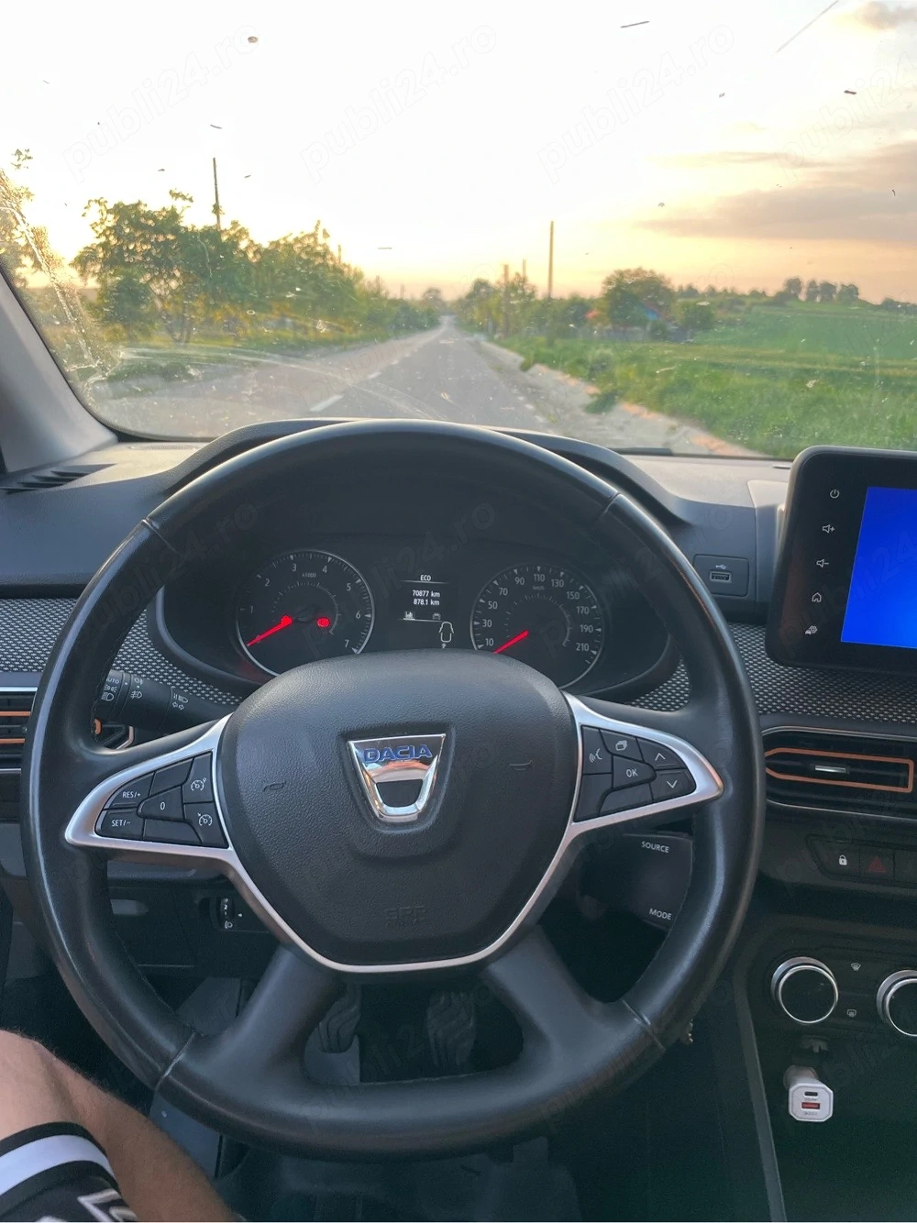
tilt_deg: -17.6
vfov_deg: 67.3
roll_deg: -1.0
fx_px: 919
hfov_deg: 53.0
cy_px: 612
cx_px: 458
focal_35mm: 26
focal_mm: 4.2
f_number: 1.6
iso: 50
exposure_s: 1/121
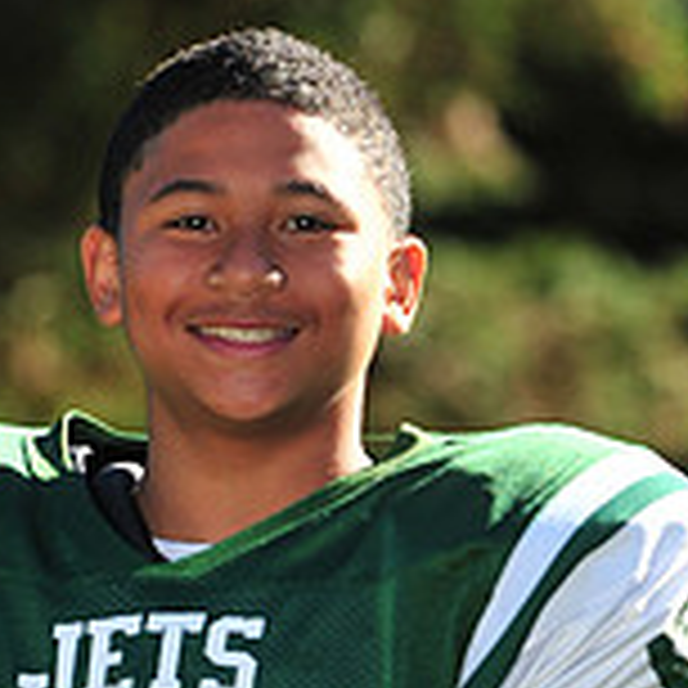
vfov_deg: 3.5
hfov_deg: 3.5
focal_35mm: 500
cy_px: 971
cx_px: 76
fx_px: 11243
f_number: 4.5
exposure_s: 1/2000
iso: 400
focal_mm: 155
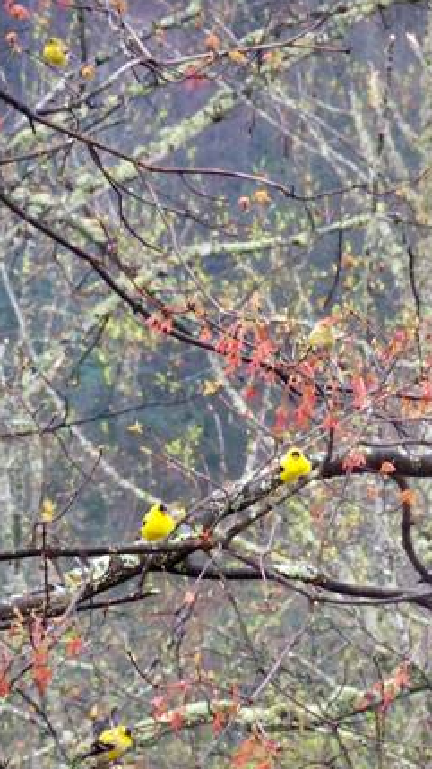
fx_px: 8174
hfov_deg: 3.0
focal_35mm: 401
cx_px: -6
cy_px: 425
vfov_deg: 5.4
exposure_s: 1/100
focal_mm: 41
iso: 320
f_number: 4.8
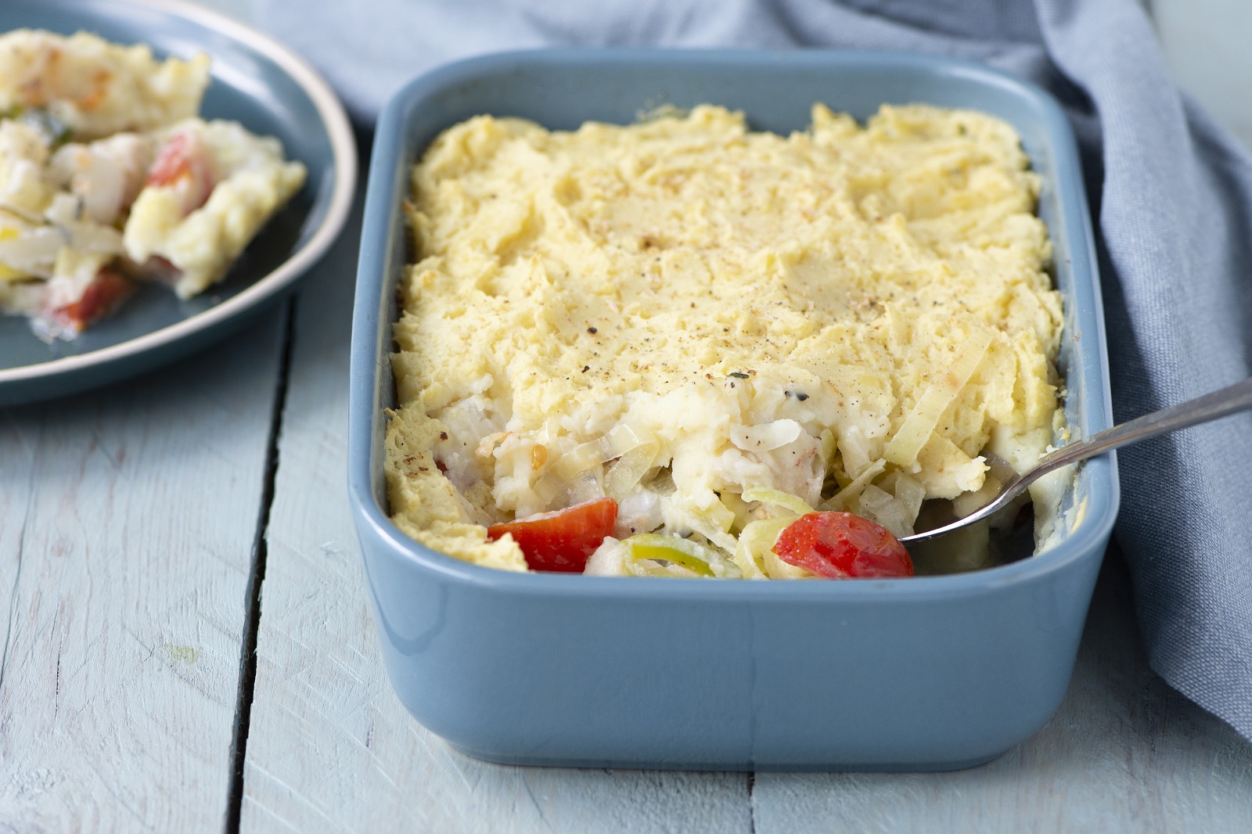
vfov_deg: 8.7
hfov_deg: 13.0
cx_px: 626
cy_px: 417
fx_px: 5476
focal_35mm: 158
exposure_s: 1/200
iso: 400
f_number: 5.6
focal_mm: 105
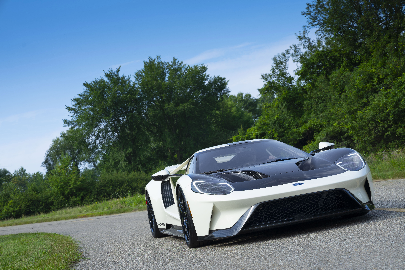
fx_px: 787
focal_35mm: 70
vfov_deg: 19.5
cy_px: 135
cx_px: 202
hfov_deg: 28.8
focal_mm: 70
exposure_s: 1/160
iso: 100
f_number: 7.1
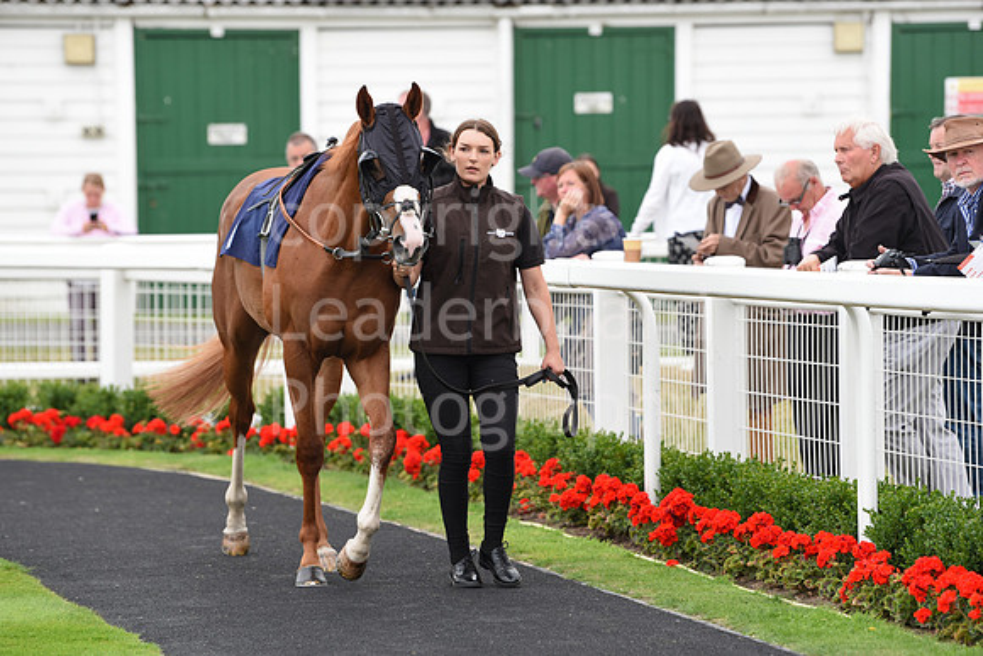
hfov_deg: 11.1
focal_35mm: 185
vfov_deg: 7.4
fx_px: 5052
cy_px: 328
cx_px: 492
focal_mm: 185
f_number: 4.5
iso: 800
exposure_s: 1/640
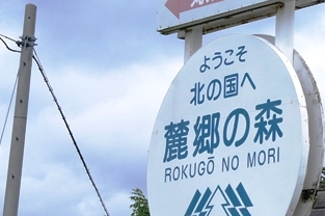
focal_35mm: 161
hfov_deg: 12.5
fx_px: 1452
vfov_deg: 8.5
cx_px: 363
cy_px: 165
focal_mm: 42
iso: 200
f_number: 13
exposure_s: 1/200
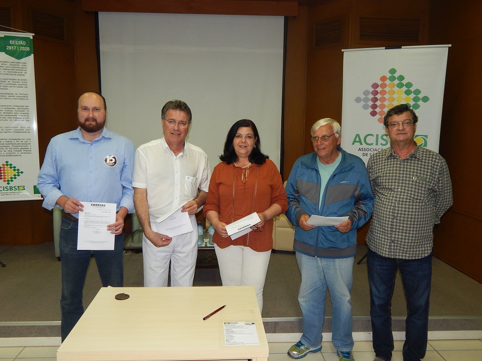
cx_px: 241
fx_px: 390
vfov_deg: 49.7
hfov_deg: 63.4
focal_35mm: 28
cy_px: 180
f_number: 3.2
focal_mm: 5.1
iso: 200
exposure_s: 1/30
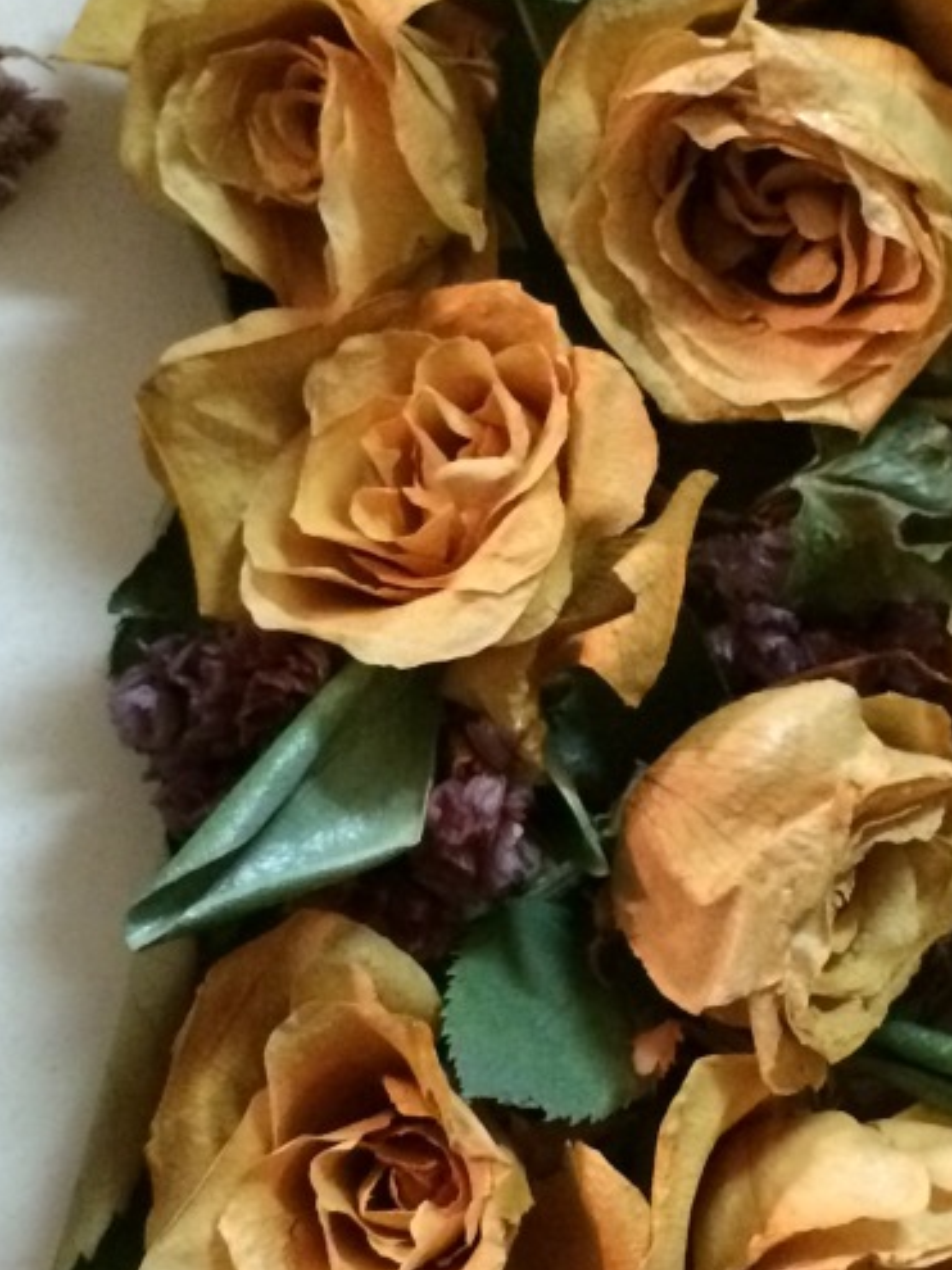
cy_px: 712
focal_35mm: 80
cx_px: 672
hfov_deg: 18.3
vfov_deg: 24.4
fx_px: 2935
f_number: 2.2
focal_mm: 4.15
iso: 400
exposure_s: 1/15
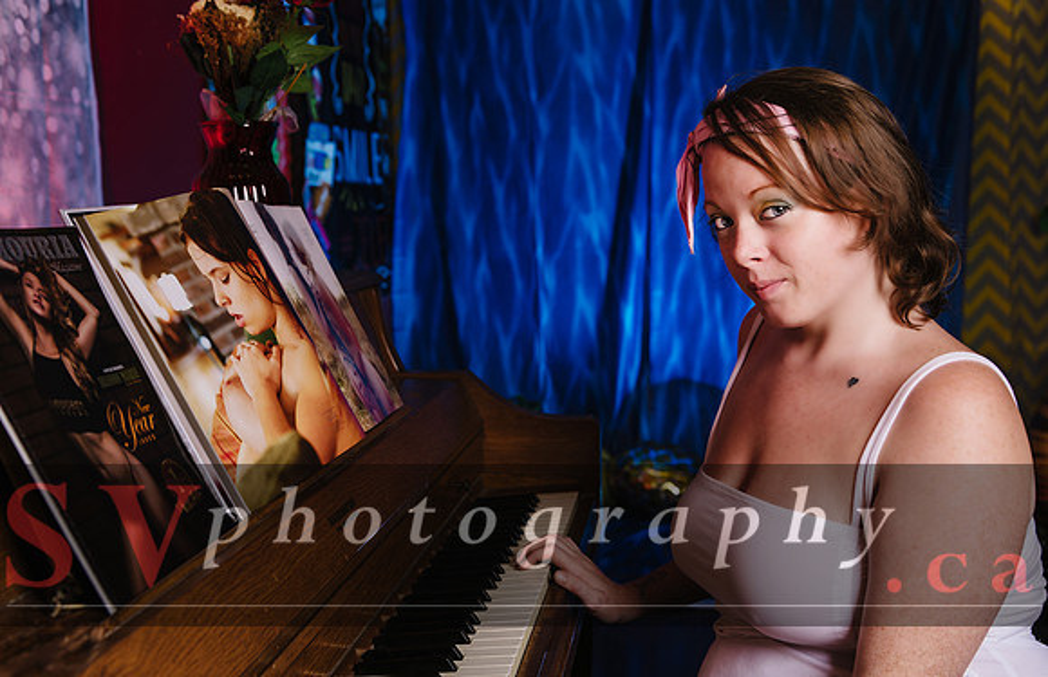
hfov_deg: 47.2
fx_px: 1200
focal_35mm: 42
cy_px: 317
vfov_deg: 31.5
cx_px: 540
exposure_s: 1/160
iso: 64
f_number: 5
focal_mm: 40
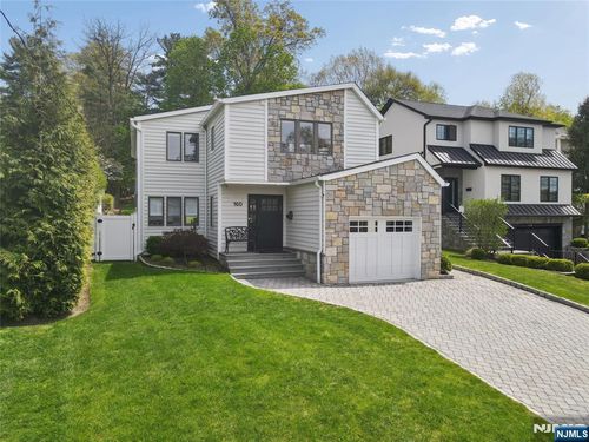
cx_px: 294
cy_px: 221
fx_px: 408
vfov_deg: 56.8
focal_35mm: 24
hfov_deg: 71.6
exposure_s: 1/725
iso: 100
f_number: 2.8
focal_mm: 4.5
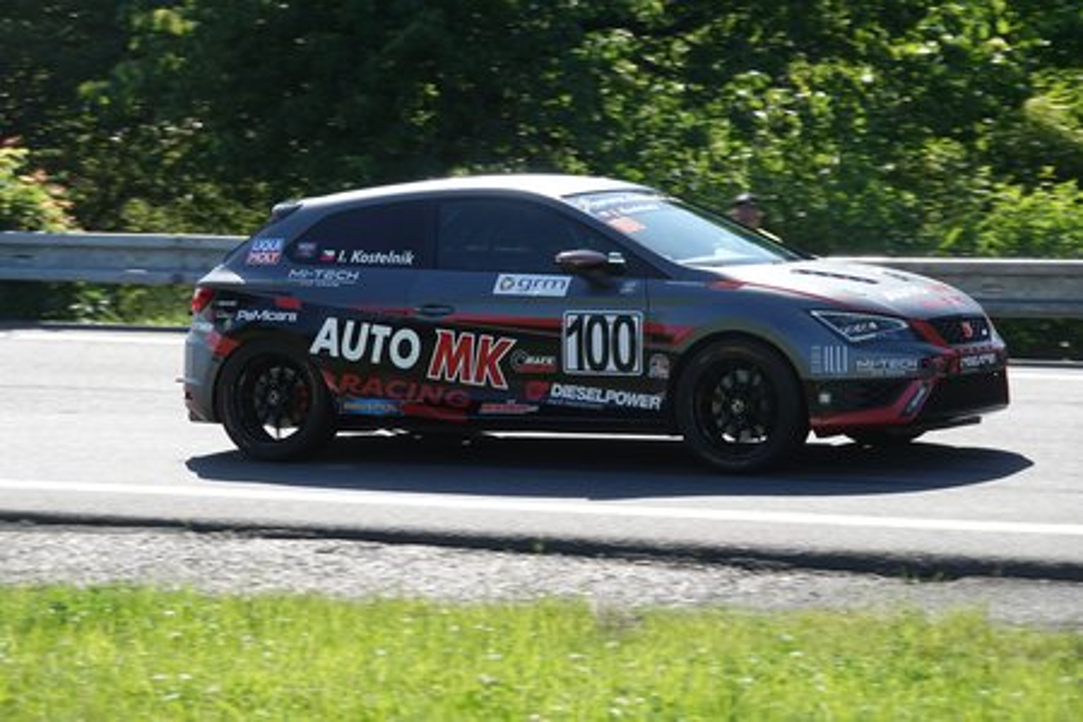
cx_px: 542
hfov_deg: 14.8
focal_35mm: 139
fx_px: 4181
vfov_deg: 9.9
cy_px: 361
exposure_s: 1/800
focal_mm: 51.14
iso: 200
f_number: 4
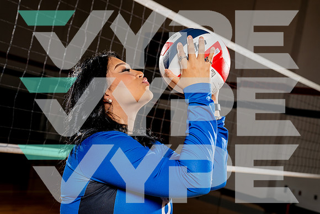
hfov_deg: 41.5
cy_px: 107
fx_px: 422
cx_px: 160
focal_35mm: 47
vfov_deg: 28.4
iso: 100
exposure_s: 1/250
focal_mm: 46
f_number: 5.6
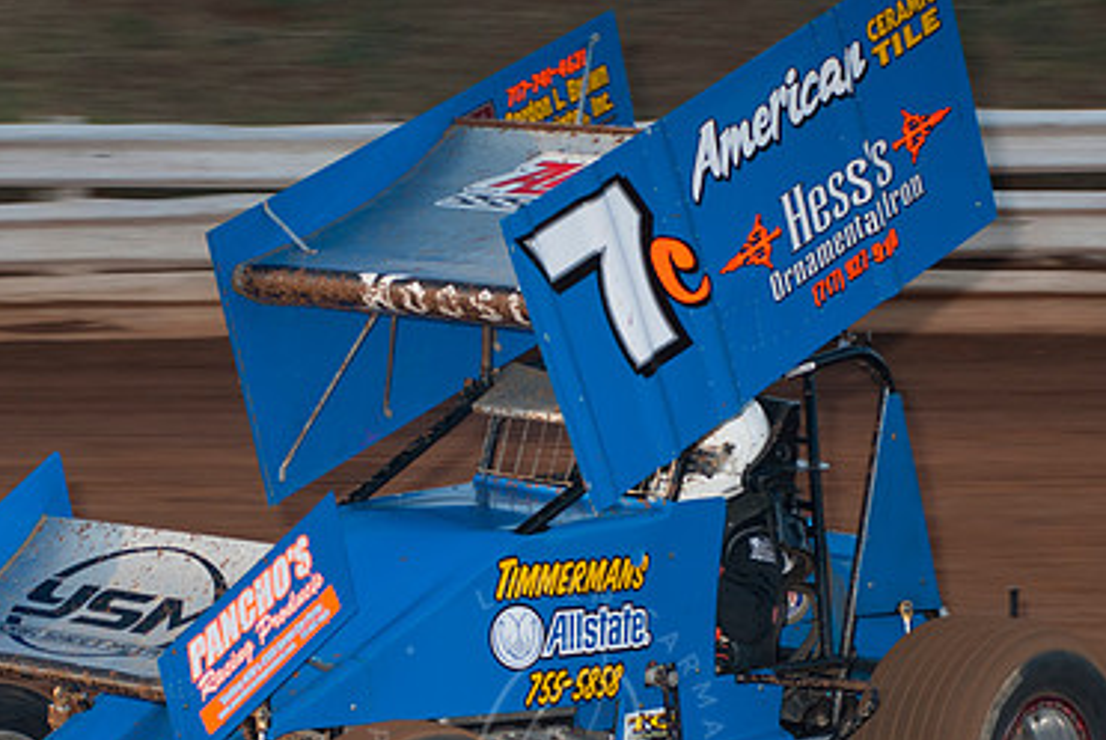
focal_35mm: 201
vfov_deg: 6.9
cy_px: 478
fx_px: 6182
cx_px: 544
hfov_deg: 10.2
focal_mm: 86
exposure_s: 1/320
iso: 200
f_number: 4.5
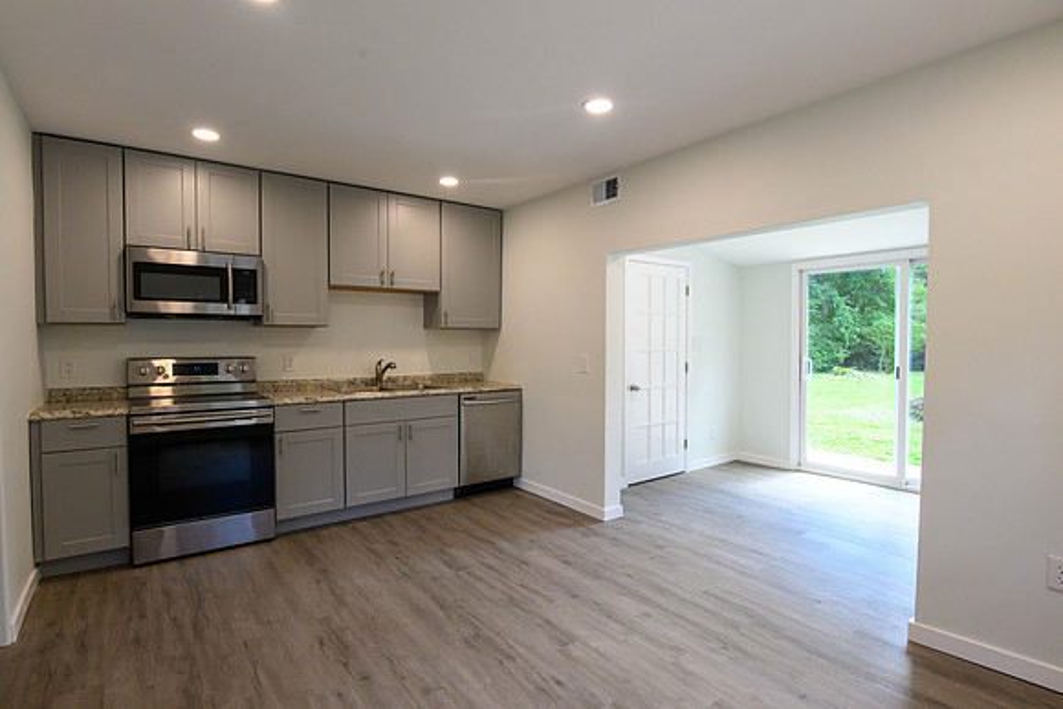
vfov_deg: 69.9
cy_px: 354
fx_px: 508
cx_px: 532
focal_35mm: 17
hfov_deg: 92.6
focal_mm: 17
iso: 800
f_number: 7.1
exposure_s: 1/80
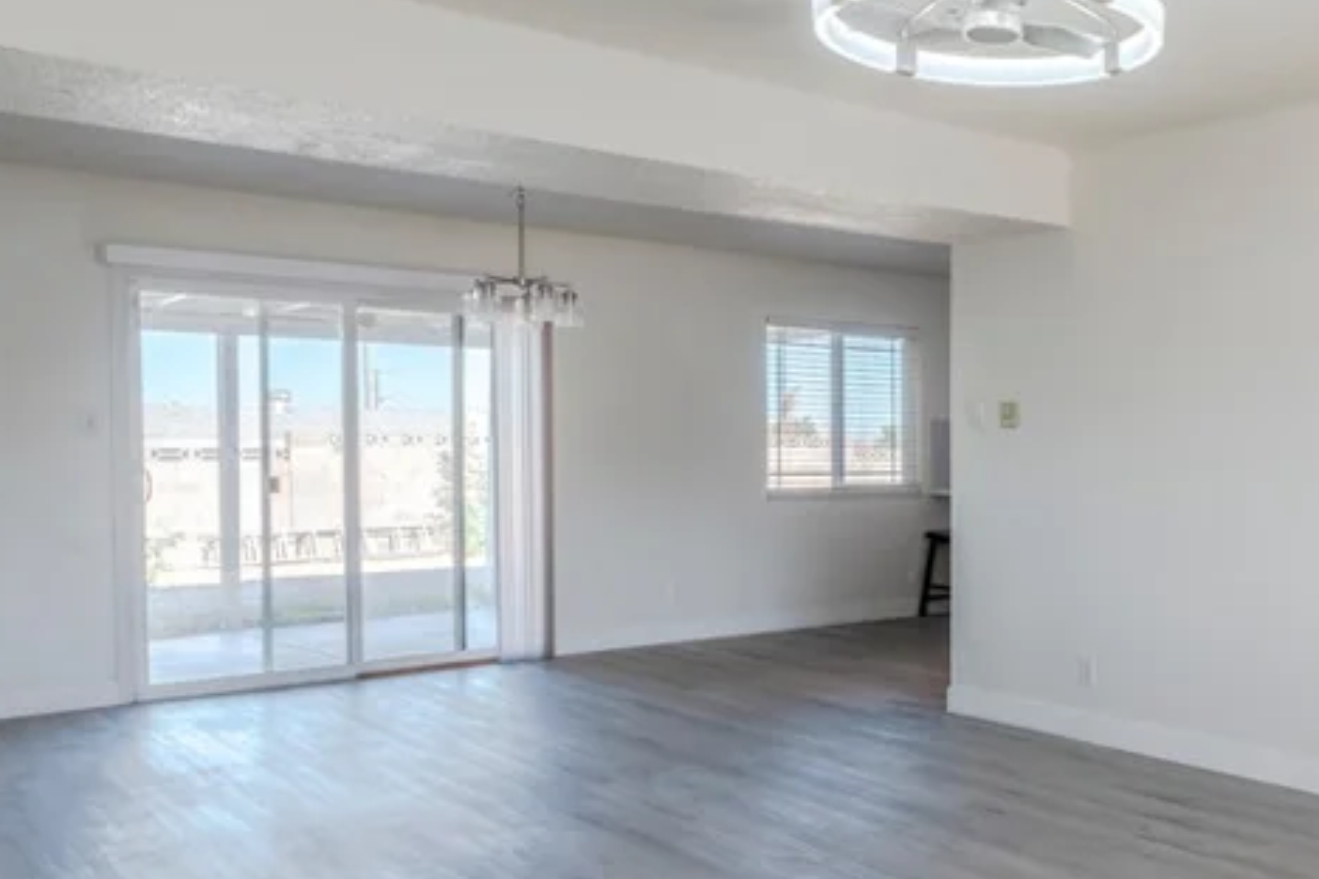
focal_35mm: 35
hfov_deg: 48.2
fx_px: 1282
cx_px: 1212
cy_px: 496
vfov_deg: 37.8
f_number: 8
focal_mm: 16
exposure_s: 1/400
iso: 640
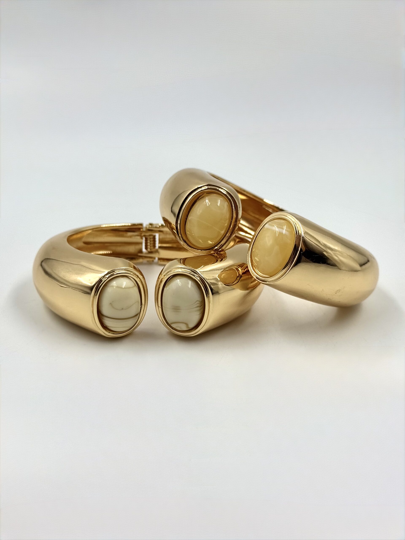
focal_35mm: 48
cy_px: 270
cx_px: 202
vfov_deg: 39.7
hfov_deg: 30.3
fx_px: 749
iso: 64
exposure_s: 1/1238
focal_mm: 6.76
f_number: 1.78
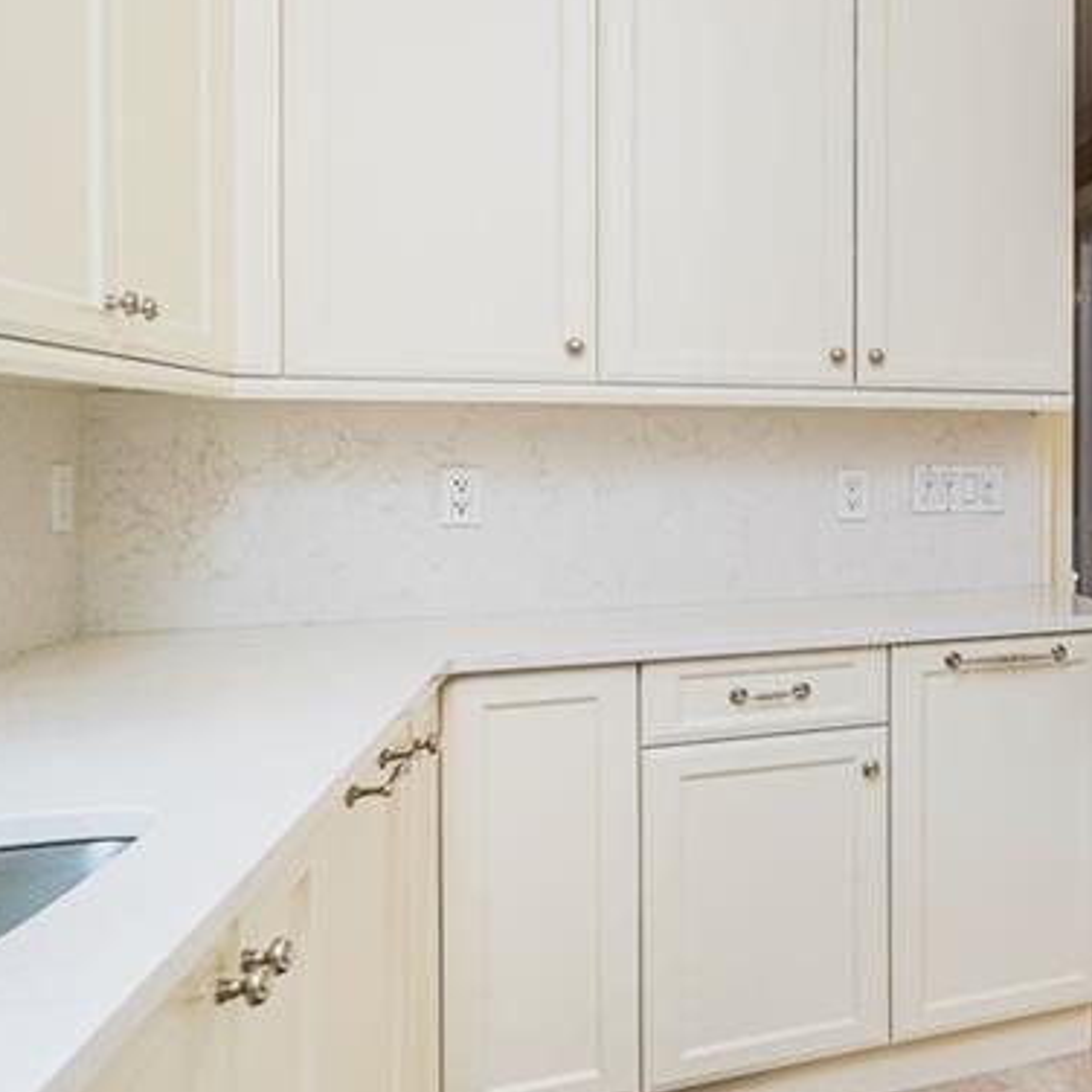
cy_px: 456
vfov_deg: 44.8
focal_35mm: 37
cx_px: 1423
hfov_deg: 33.1
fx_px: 1321
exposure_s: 1/60
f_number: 5.6
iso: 100
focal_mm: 16
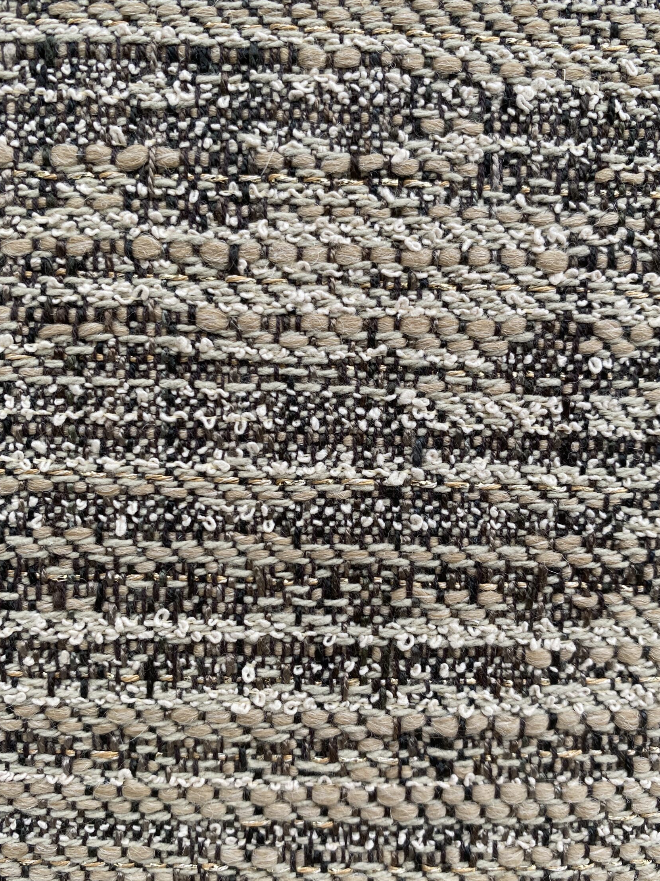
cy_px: 472
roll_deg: -2.1
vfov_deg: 59.9
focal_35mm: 30
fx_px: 763
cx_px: 331
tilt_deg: -26.5
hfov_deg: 46.8
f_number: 1.8
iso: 80
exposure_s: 1/122
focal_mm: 4.25
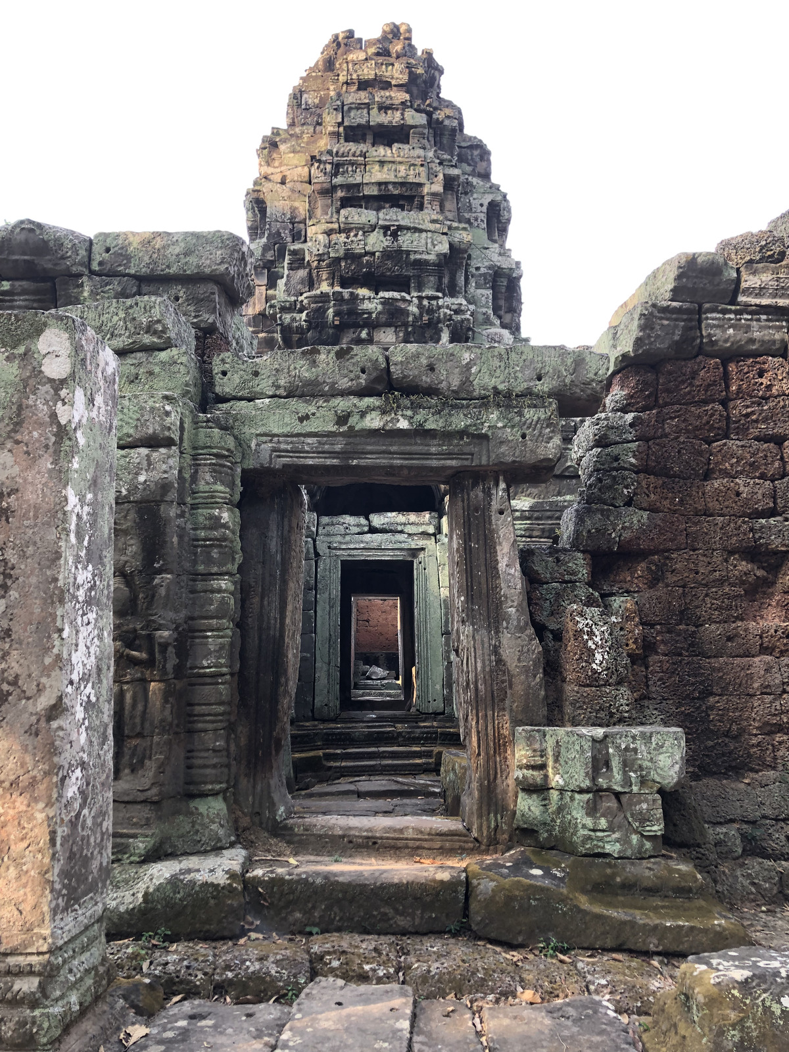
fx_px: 851
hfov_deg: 49.7
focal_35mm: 28
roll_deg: +0.3
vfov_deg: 63.4
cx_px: 394
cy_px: 526
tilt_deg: +12.9
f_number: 1.8
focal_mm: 4
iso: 32
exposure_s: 1/120
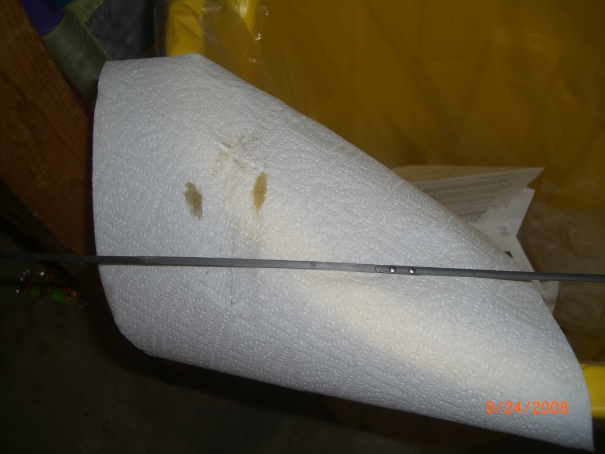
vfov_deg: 37.7
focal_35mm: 38
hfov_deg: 49.0
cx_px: 302
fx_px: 664
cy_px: 227
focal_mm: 7.9
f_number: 2.8
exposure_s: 1/60
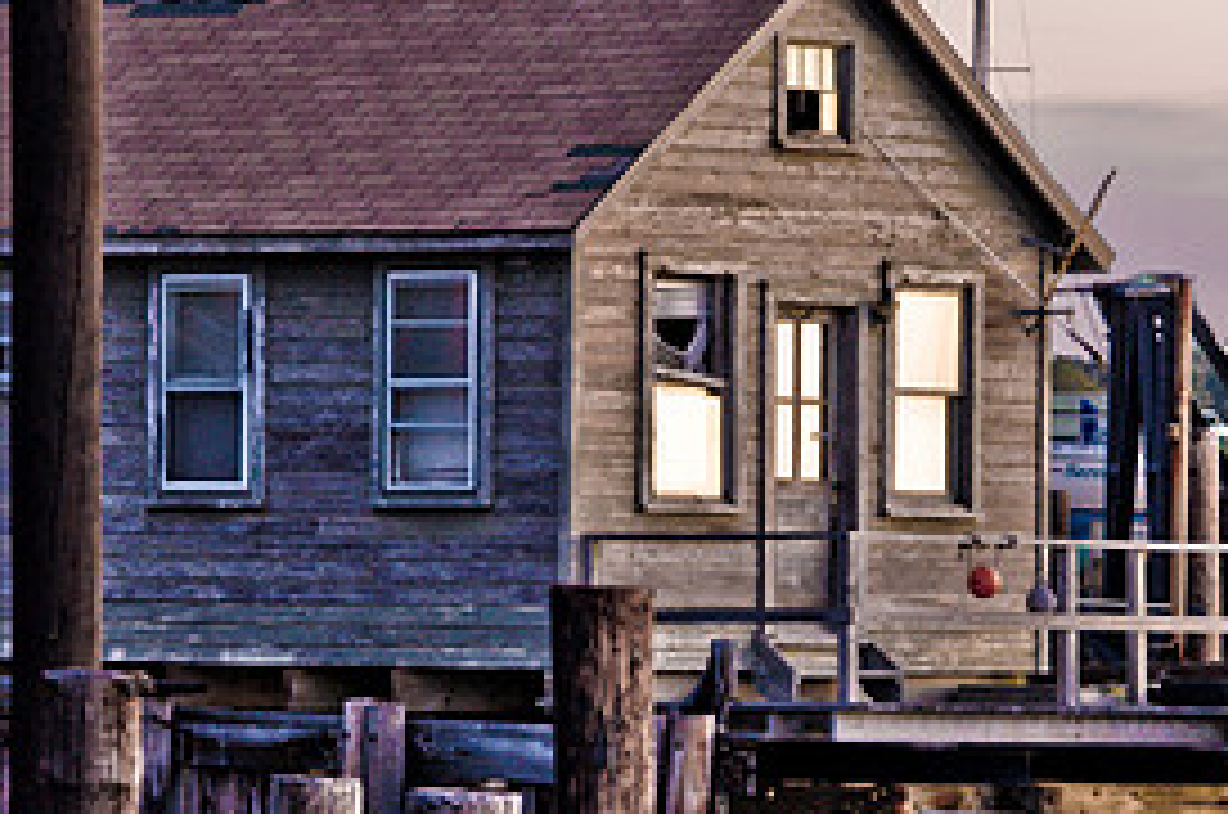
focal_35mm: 303
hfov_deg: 6.8
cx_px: 679
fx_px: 10320
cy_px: 603
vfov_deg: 4.5
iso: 200
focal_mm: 95
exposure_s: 2.5
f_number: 11
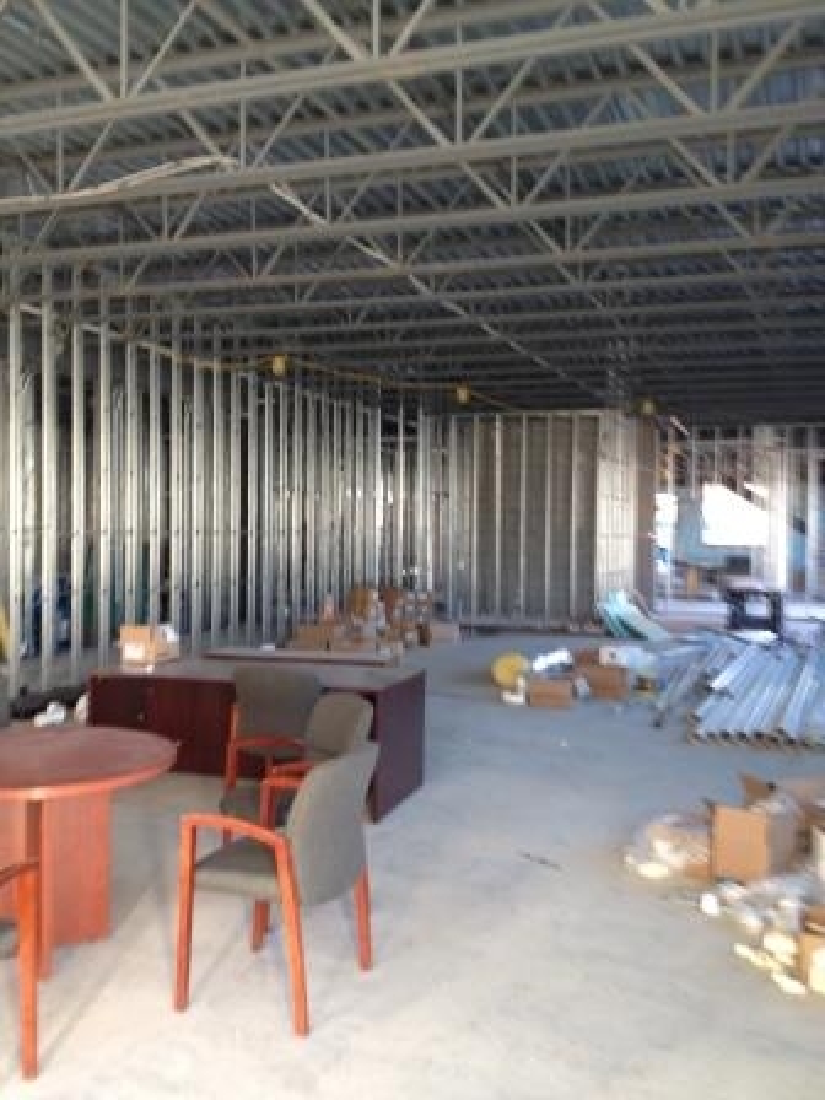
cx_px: 412
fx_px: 1112
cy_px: 550
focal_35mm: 35
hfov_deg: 40.7
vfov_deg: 52.6
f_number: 2.4
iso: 64
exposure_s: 1/20
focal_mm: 4.28
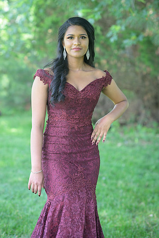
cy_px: 119
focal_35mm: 85
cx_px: 80
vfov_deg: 23.9
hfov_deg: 16.1
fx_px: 563
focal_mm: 85
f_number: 2.2
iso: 200
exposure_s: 1/160
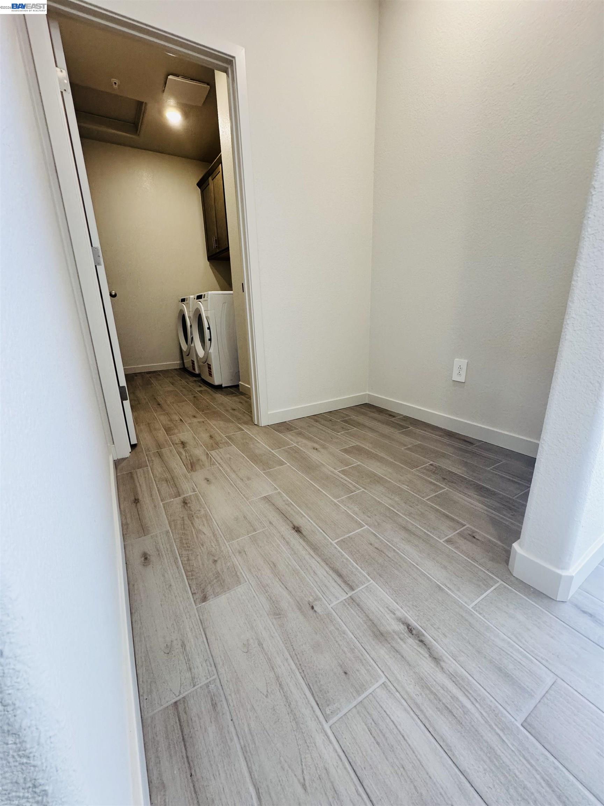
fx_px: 326
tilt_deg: -15.9
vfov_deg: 102.1
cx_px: 302
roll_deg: +2.9
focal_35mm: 14
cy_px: 403
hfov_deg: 85.7
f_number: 2.2
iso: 250
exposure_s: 1/120
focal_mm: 2.22
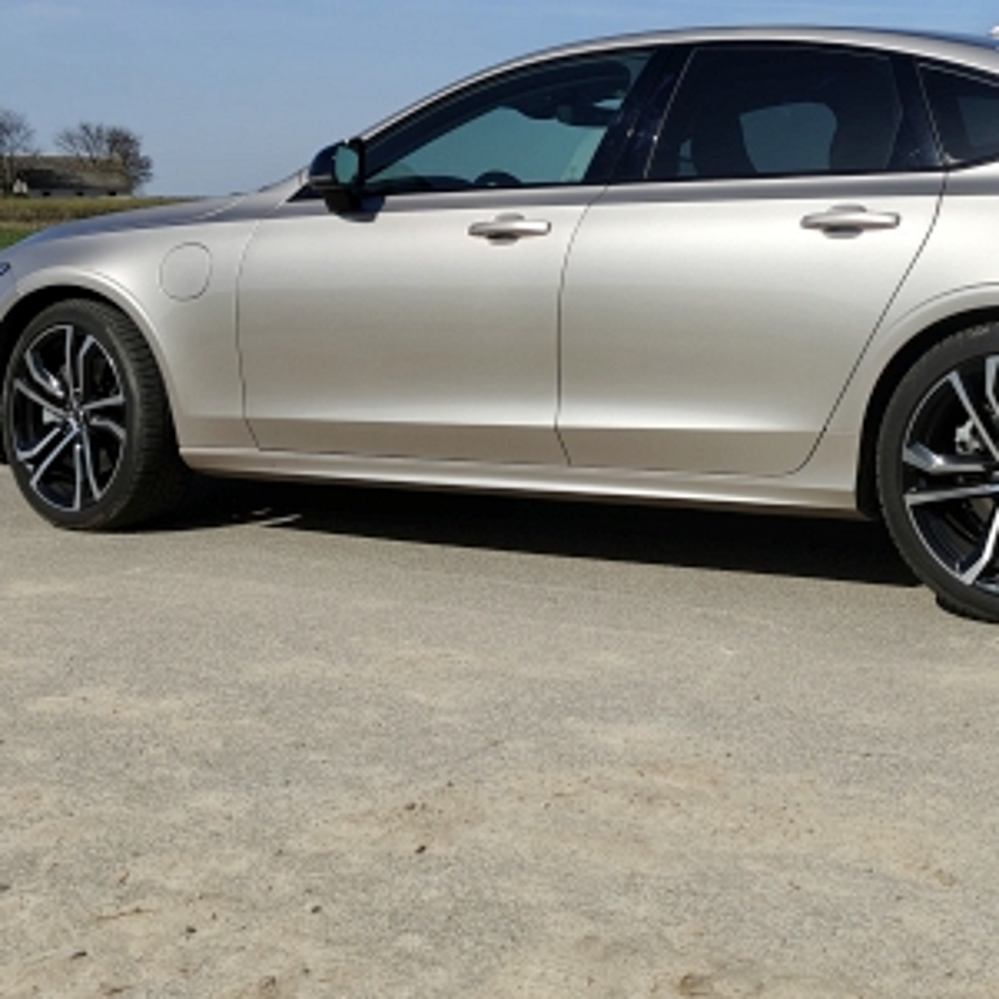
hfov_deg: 30.9
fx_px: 1763
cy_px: 259
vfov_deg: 31.1
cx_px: 793
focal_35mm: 54
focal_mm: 6.06
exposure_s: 1/3321
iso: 50
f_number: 1.6
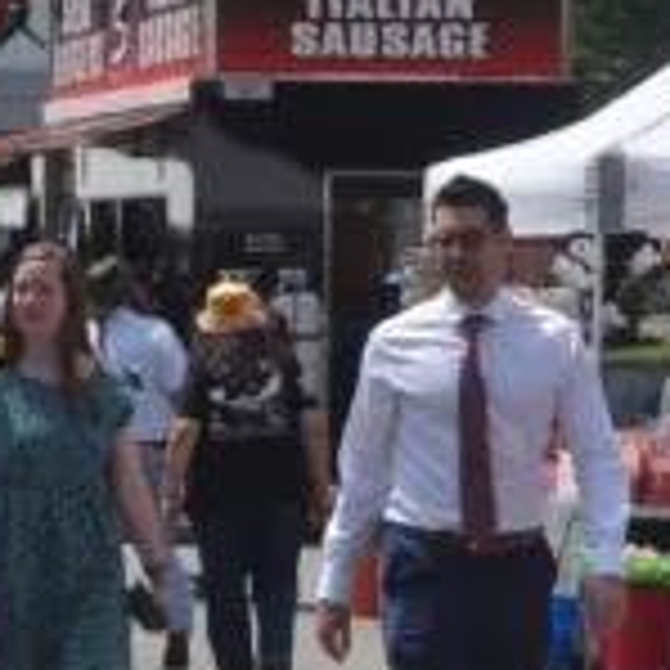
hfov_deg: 9.0
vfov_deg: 9.1
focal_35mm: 193
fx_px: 4226
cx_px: 85
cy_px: 297
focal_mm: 50
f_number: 10
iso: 200
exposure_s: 1/400
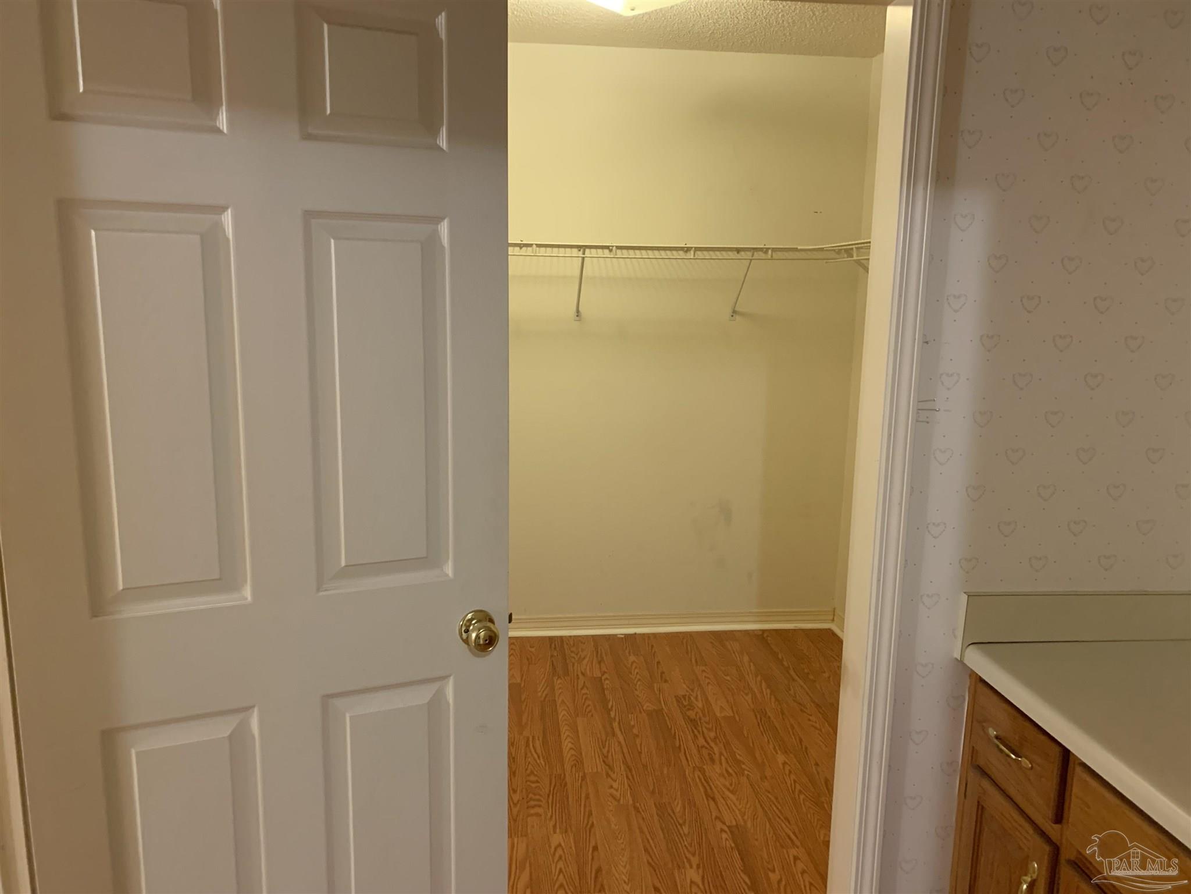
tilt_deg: -9.4
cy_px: 447
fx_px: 895
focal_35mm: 26
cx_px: 596
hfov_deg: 67.3
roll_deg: +0.2
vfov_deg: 53.1
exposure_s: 1/40
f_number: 1.8
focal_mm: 4.25
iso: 320
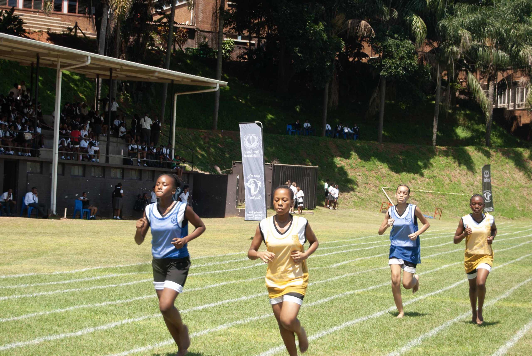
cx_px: 266
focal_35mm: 82
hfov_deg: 24.6
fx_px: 1221
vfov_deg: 16.6
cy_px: 178
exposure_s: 1/160
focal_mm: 55
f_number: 5.6
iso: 100
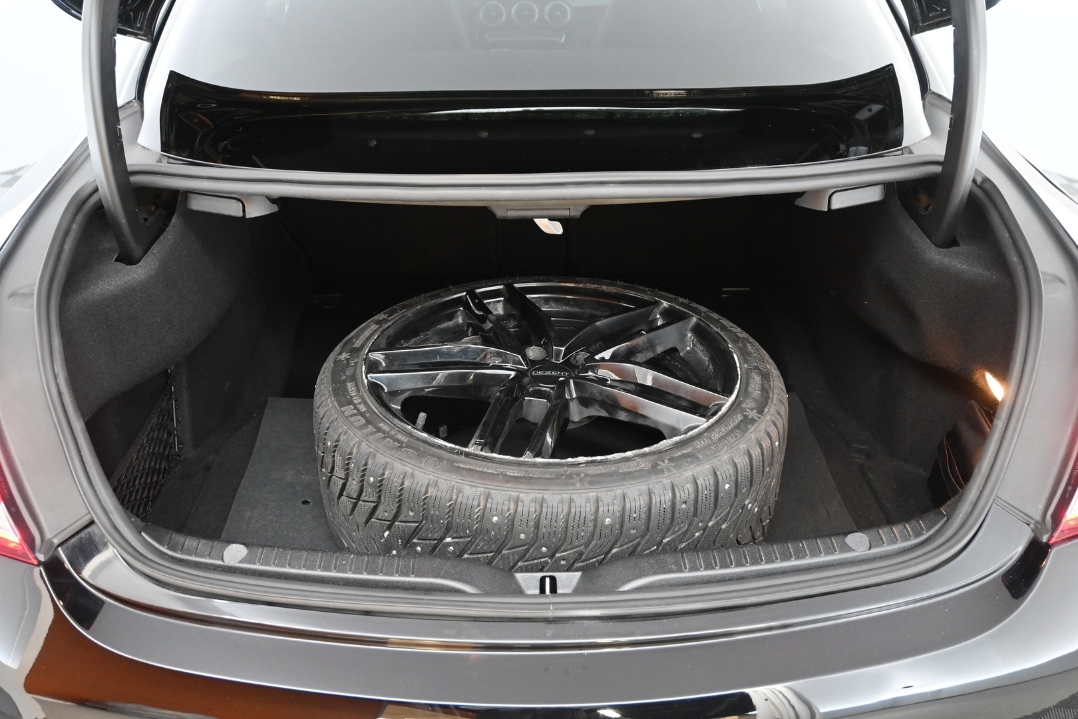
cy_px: 360
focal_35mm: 34
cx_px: 539
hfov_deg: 56.1
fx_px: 1011
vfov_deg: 39.1
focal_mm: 22.5
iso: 2500
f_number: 4
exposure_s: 1/20
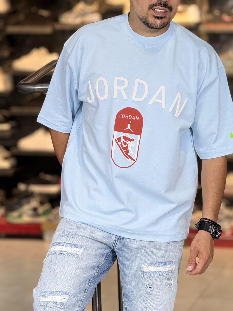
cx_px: 134
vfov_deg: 12.1
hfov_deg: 9.1
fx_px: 1463
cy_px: 128
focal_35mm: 163
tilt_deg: -6.0
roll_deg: +1.1
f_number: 2.8
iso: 125
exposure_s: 1/100
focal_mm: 15.66
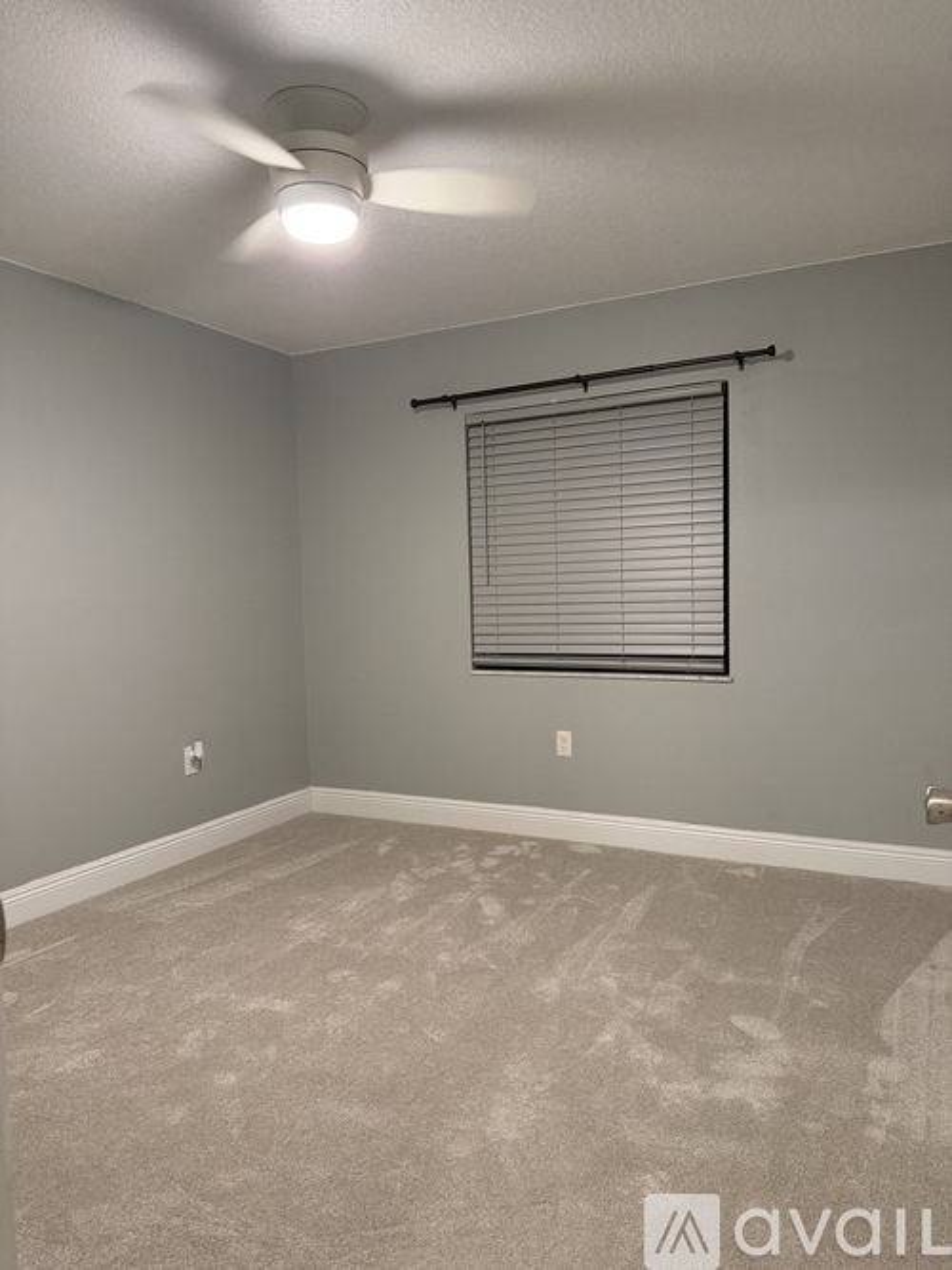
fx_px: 880
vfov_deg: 71.6
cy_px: 635
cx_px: 476
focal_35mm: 24
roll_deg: +2.2
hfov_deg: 56.8
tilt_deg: -3.3
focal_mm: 6.76
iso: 320
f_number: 1.78
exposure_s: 1/60
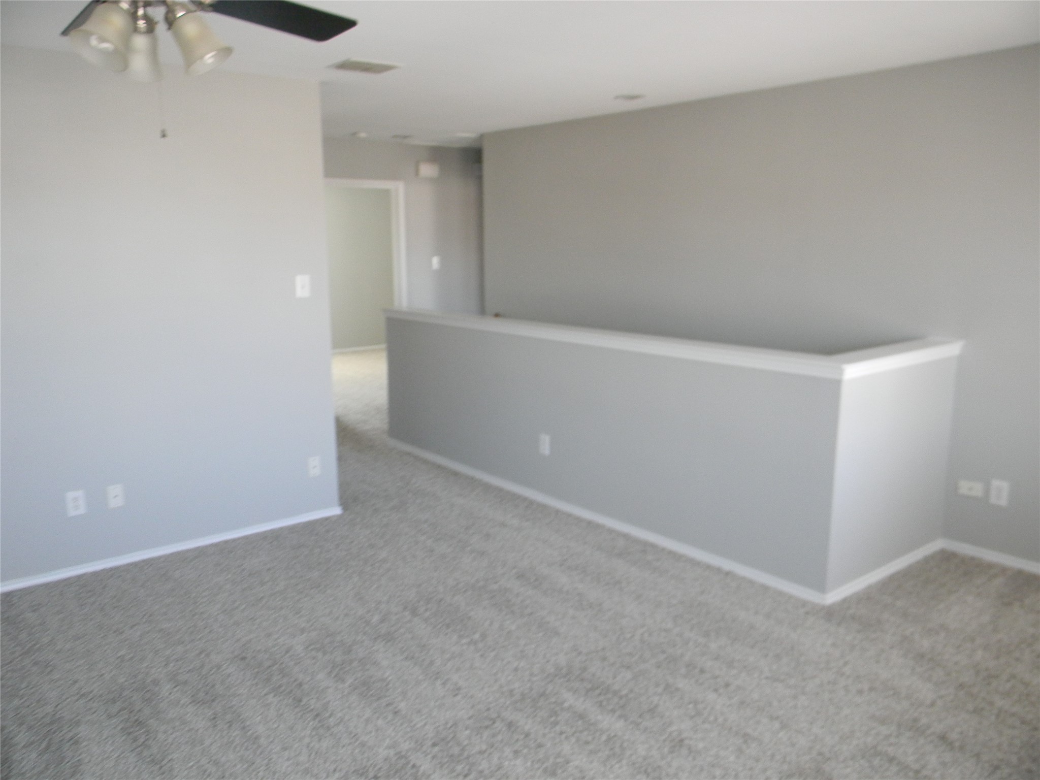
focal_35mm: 28
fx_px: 841
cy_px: 390
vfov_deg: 49.7
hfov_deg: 63.4
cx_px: 520
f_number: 3.5
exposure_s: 1/30
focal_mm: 5
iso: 284
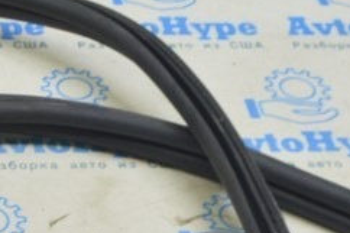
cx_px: -116
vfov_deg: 10.3
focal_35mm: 127
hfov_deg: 15.3
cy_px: 384
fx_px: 1234
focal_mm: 20
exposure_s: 1/20
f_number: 5.6
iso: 400
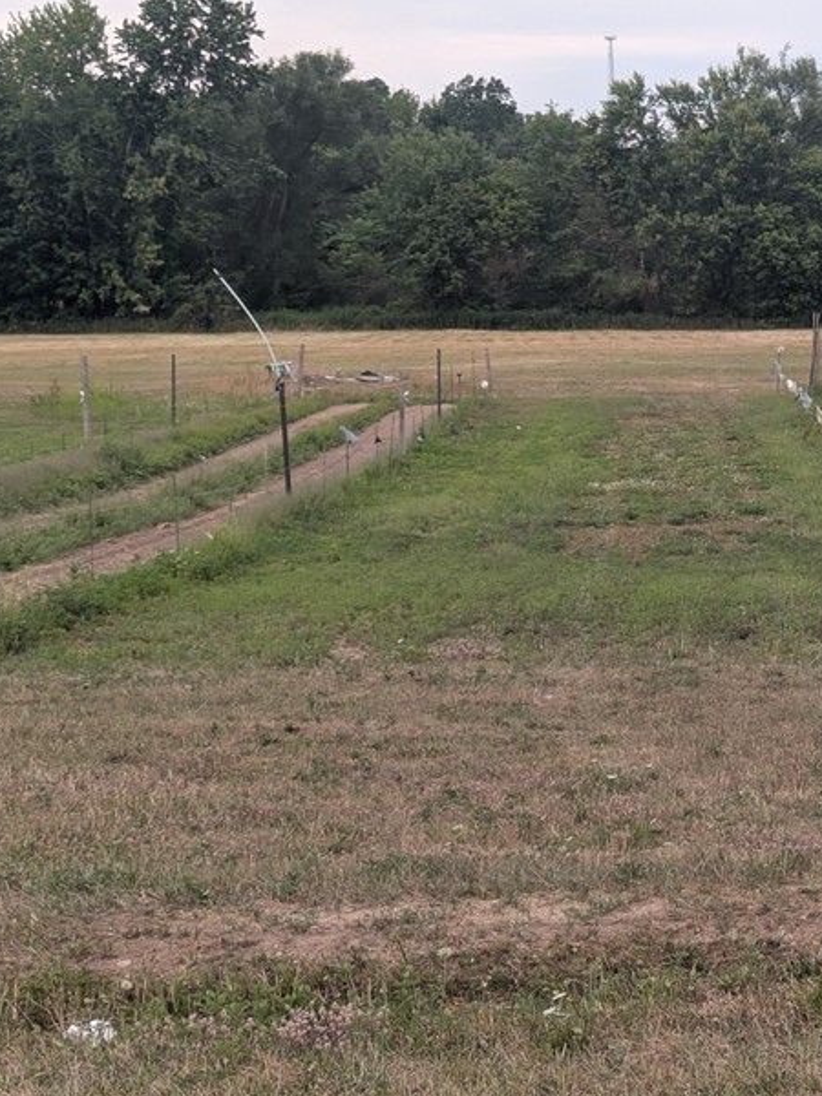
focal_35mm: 87
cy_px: 493
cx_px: 750
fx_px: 2755
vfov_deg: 22.5
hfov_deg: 16.7
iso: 45
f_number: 1.89
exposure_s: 1/415
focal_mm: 5.43
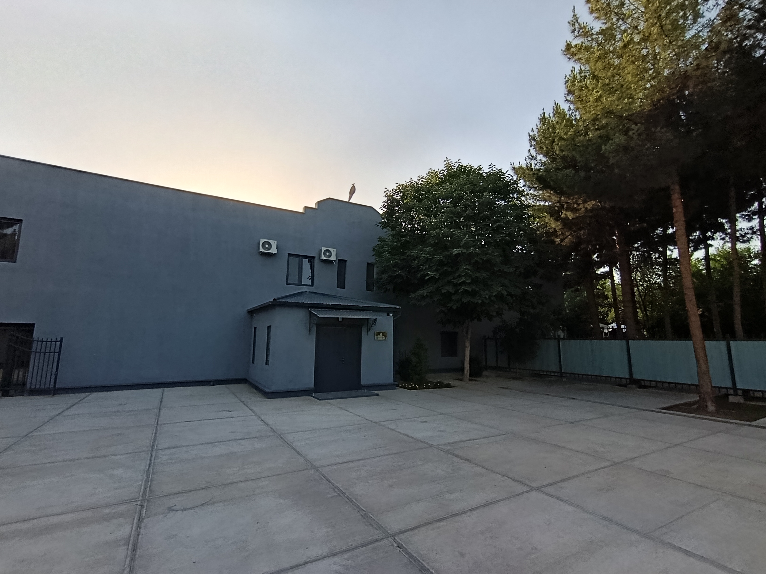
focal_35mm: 16
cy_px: 287
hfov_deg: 94.5
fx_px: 354
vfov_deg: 78.1
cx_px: 383
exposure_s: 1/615
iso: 50
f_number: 2.2
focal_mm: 1.65
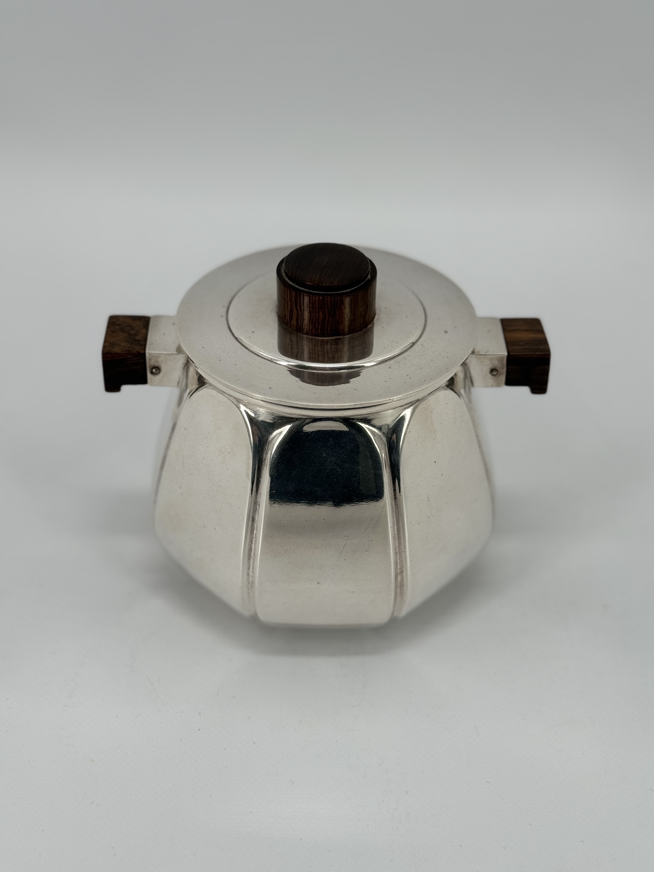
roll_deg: -2.4
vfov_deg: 39.7
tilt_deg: -35.7
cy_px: 436
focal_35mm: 48
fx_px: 1209
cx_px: 327
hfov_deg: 30.3
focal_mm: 6.86
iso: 64
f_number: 1.78
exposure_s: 1/1114
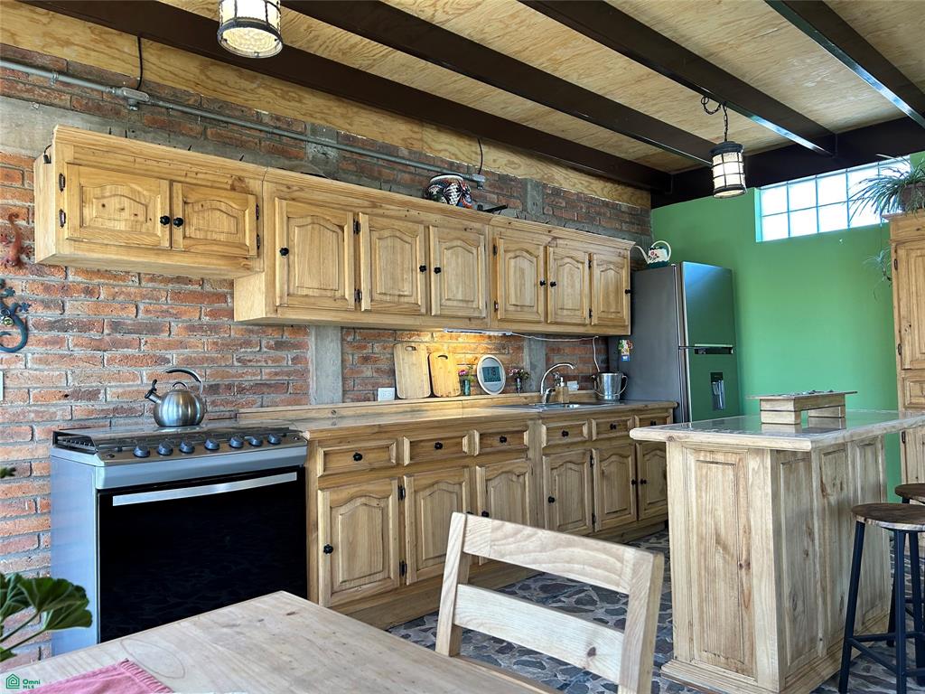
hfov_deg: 67.3
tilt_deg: +2.0
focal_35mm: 26
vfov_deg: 53.1
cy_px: 347
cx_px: 462
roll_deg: +1.3
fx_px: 695
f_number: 1.5
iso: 125
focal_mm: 5.7
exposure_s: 1/120
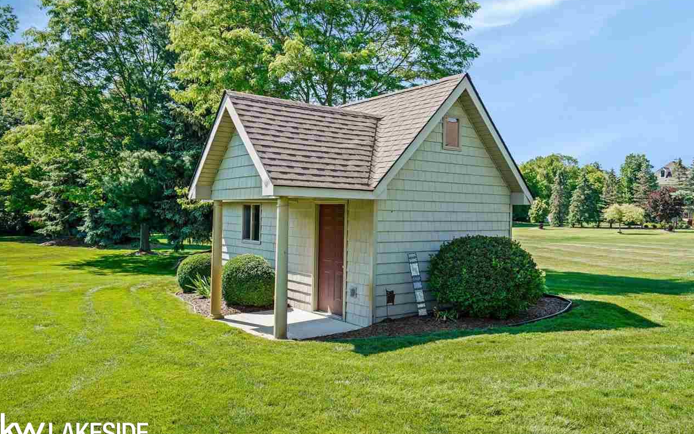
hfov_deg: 66.5
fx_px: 530
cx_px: 343
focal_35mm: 28
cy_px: 227
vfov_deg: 44.5
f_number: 7.1
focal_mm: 27
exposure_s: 1/80
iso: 200
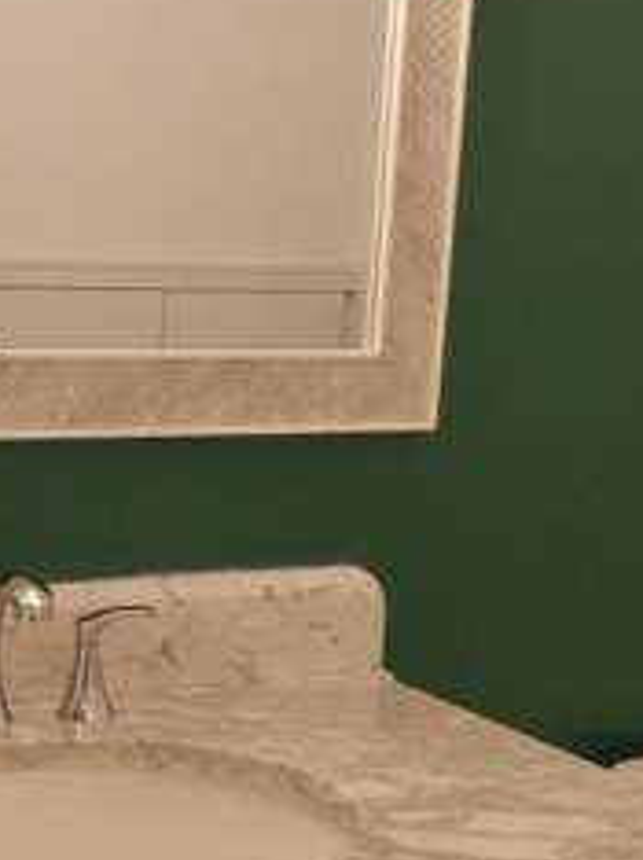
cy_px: 592
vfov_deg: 30.5
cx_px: 15
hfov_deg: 22.4
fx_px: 1563
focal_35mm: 63
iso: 200
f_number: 3
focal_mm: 4
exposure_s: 1/30
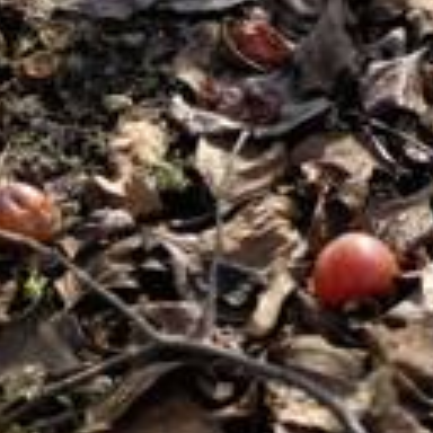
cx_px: 450
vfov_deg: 9.5
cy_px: -375
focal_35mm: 174
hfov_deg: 10.0
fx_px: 2458
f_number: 4
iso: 200
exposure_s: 1/1250
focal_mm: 35
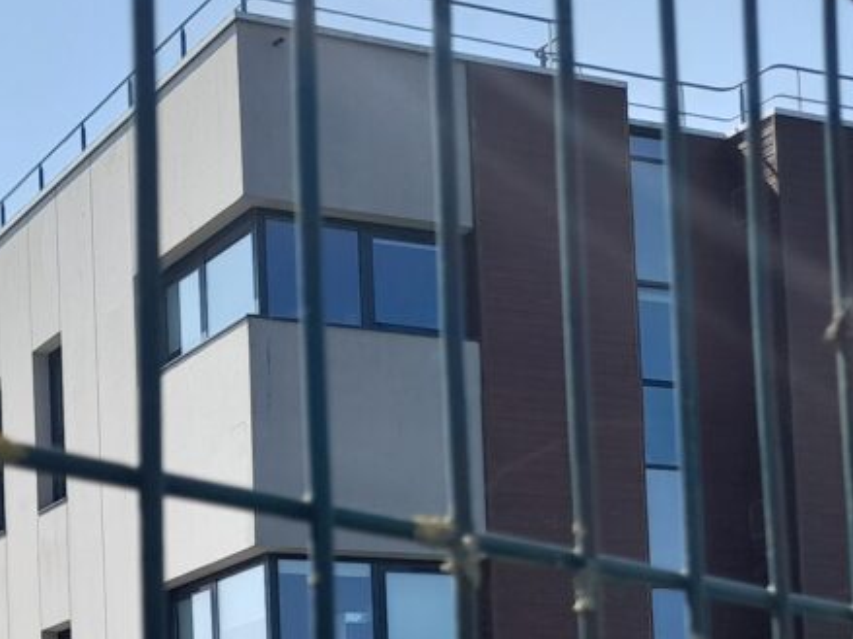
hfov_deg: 23.8
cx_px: 311
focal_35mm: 82
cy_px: 724
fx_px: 2020
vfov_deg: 17.3
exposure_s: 1/713
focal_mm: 4.6
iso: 20
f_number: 2
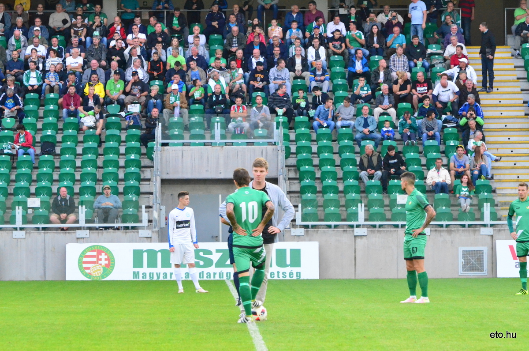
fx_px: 3190
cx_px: 264
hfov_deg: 9.5
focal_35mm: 218
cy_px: 176
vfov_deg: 6.3
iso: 6400
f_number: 8
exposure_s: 1/640
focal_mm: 145
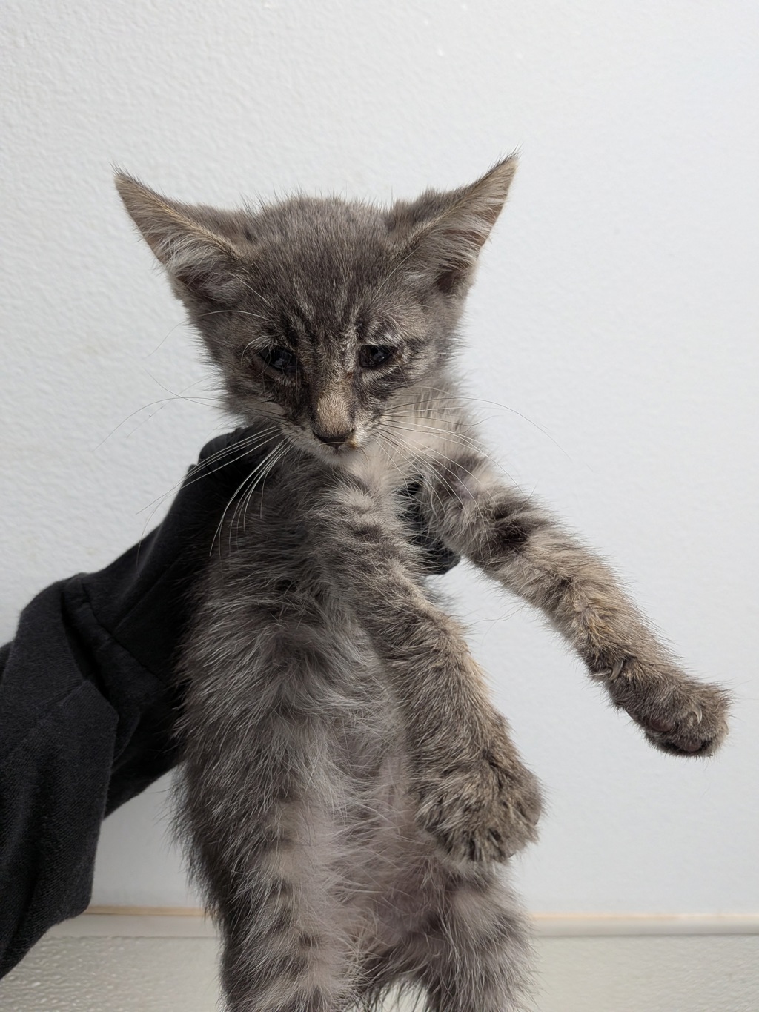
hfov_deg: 56.8
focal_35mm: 24
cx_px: 380
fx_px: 702
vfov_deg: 71.6
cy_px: 506
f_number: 1.7
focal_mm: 4.53
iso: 266
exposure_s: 1/100
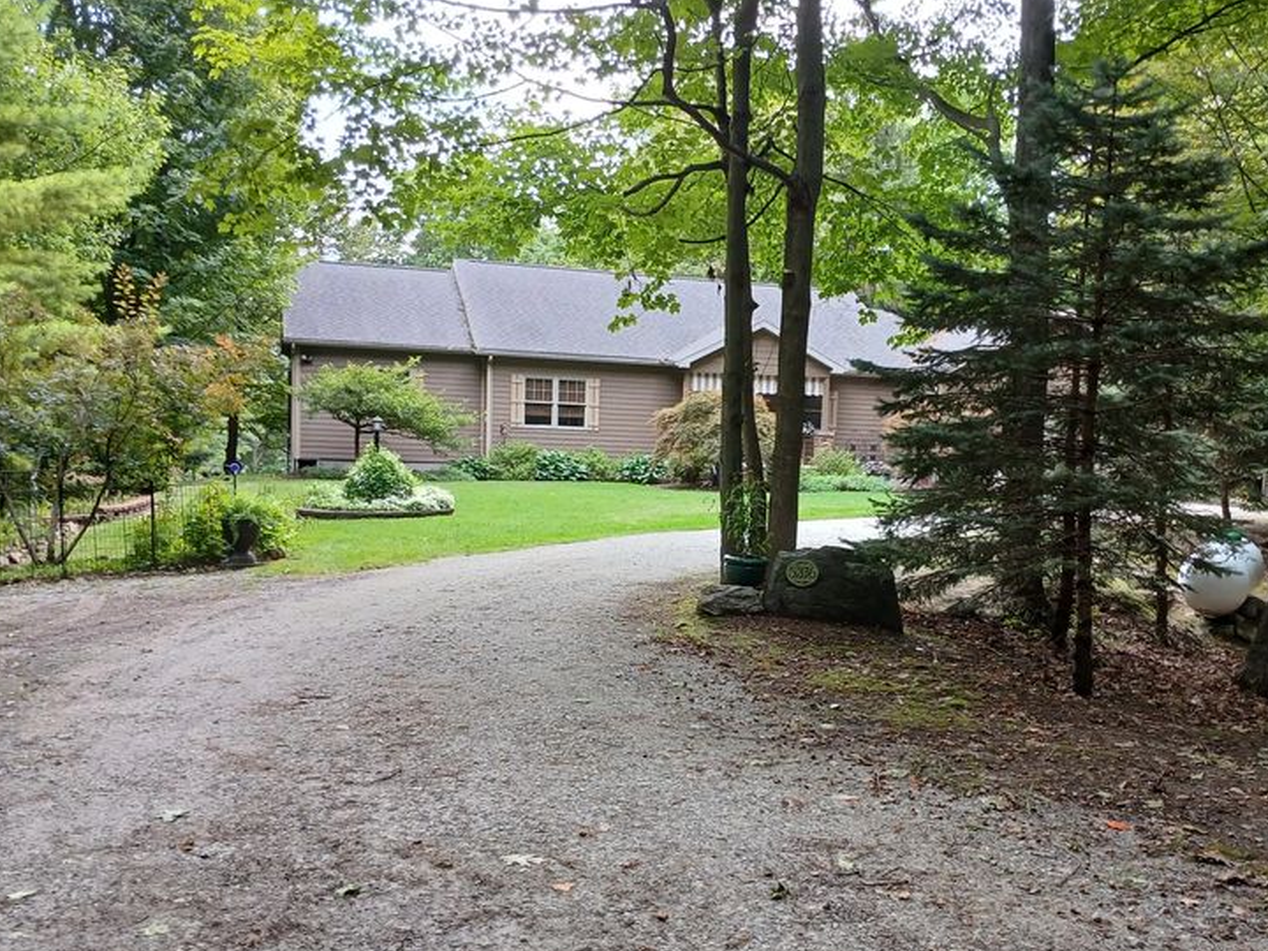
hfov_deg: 49.8
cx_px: 770
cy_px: 551
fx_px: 1355
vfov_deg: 38.6
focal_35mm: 37
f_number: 1.8
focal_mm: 3.98
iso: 40
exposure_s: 1/60
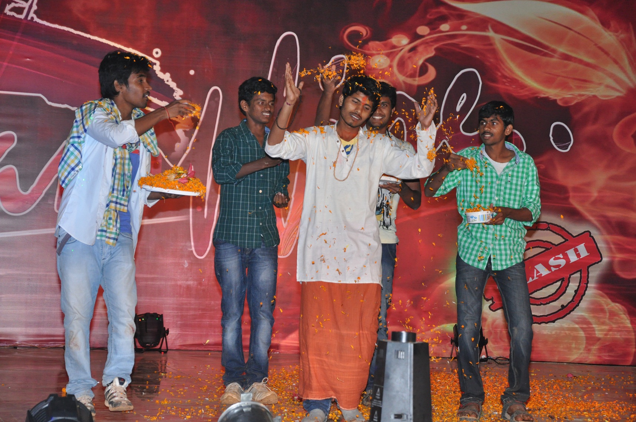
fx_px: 2118
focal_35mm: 120
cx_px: 318
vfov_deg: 11.4
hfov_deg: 17.1
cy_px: 211
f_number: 5.6
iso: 1000
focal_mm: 80
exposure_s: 1/125
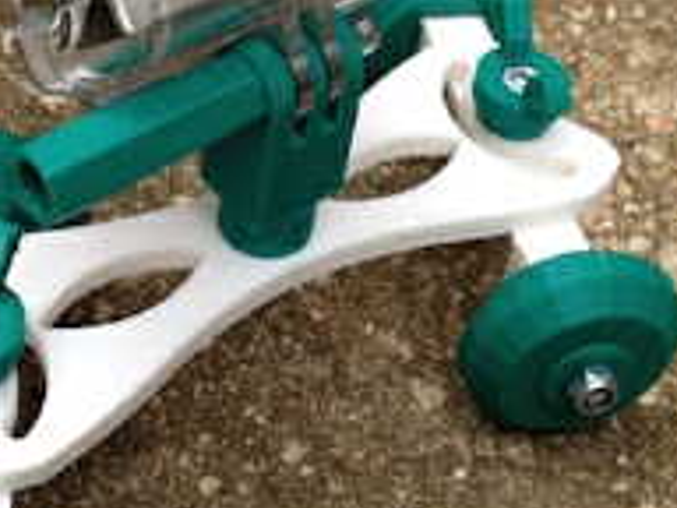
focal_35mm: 97
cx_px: 259
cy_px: 194
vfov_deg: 15.2
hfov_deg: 20.2
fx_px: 1897
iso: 50
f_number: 2.4
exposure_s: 1/202
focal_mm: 4.28
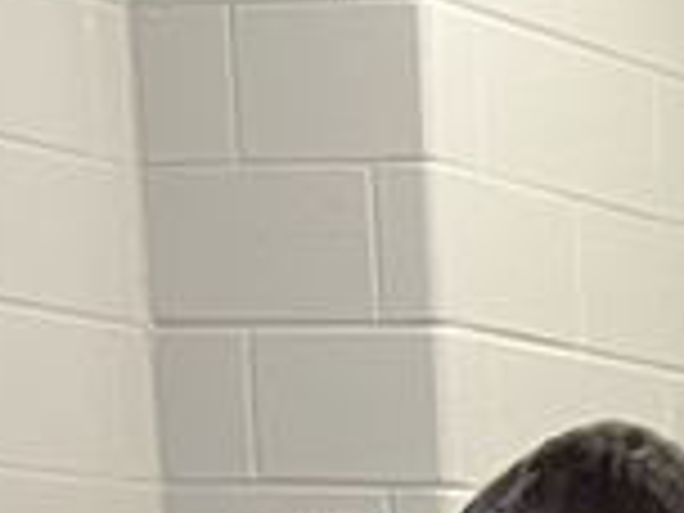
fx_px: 3458
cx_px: 1732
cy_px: 1444
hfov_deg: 9.7
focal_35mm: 175
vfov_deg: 7.6
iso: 100
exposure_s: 1/60
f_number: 1.6
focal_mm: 5.1
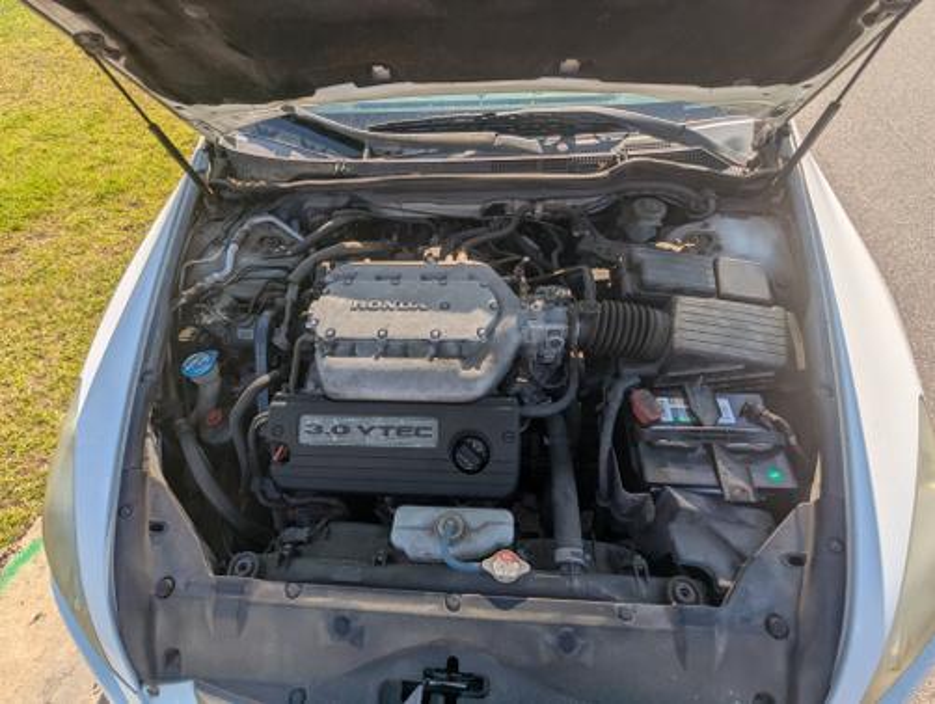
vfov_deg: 78.2
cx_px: 468
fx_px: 433
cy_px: 352
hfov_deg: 94.4
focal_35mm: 16
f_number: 2.2
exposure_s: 1/1176
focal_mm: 2.35
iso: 50
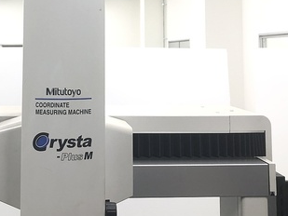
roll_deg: +0.0
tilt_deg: +3.2
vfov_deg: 24.5
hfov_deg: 32.7
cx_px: 81
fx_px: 483
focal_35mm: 58
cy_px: 20
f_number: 1.8
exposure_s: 1/33
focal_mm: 3.99
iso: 32
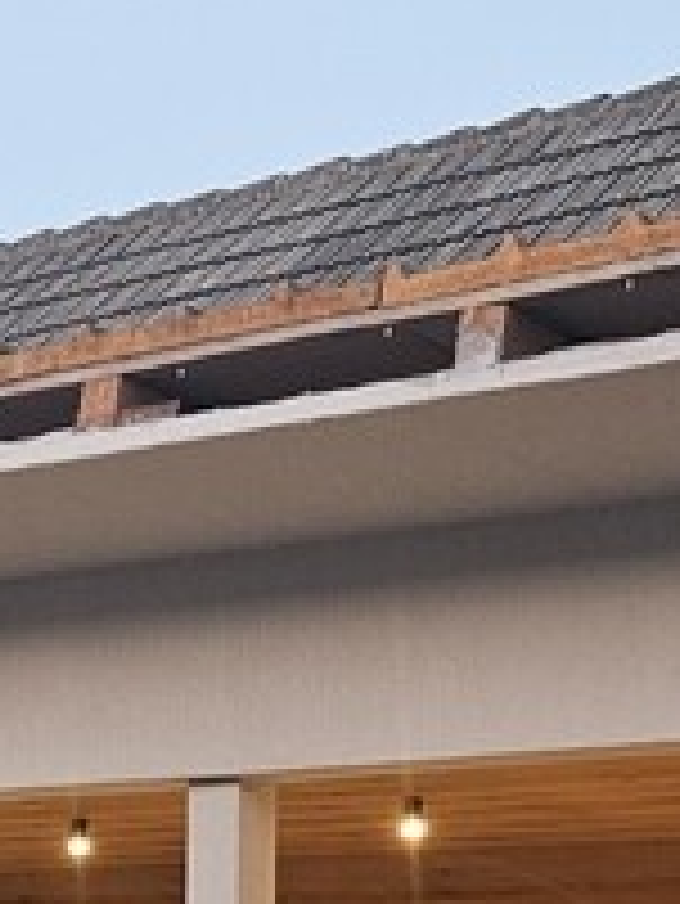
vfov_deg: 16.2
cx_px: -90
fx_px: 3061
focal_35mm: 117
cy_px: 1052
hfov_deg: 12.4
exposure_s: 1/100
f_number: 1.8
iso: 250
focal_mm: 5.4
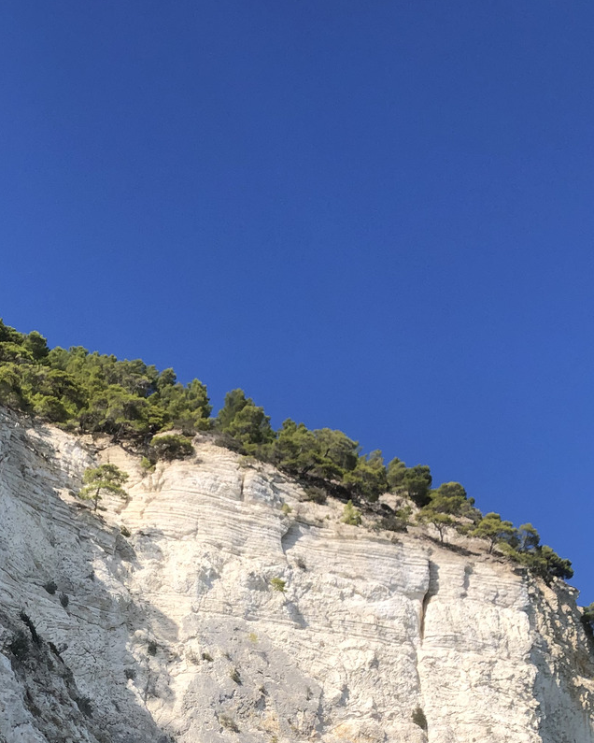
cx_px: 161
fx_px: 1209
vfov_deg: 32.7
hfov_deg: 27.3
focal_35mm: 55
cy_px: 645
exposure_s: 1/2183
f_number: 1.8
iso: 20
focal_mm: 4
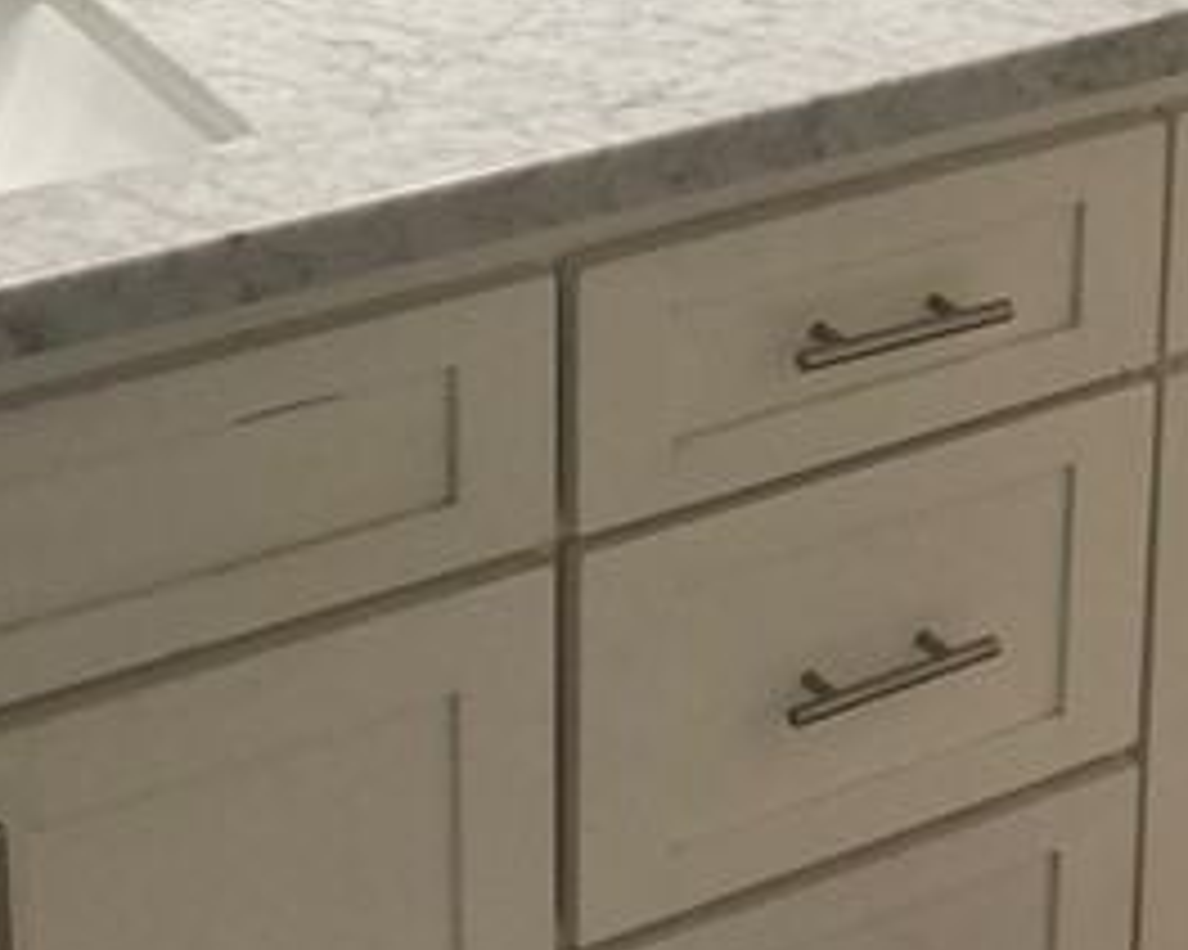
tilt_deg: -15.5
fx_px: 3726
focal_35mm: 106
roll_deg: -1.4
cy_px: -248
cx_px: 981
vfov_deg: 14.0
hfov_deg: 17.9
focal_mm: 3.99
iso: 125
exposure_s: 1/60
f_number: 1.8
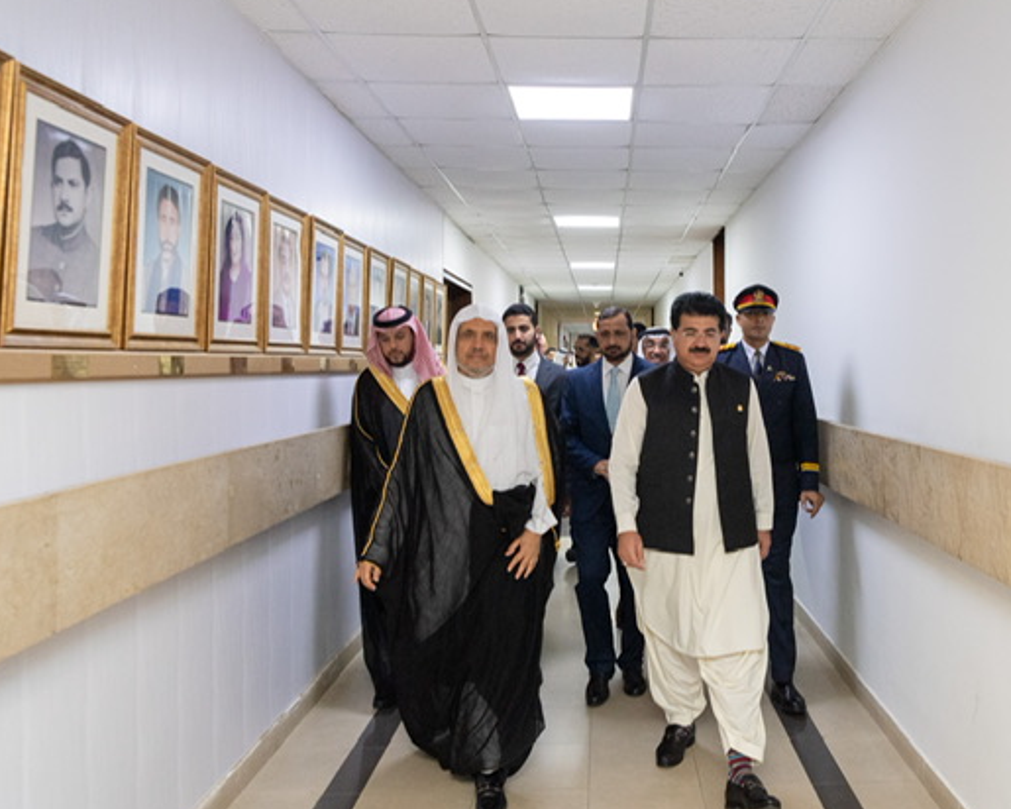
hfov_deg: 61.9
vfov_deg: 51.5
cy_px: 405
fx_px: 838
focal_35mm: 28
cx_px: 587
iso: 4000
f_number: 4.5
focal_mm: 24
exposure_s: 1/250
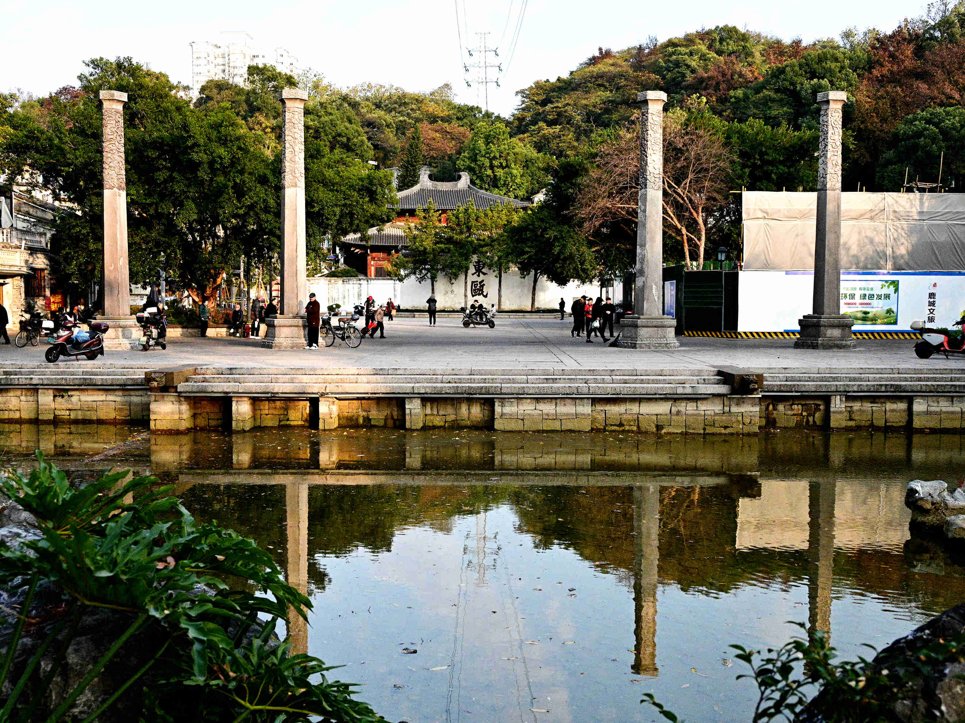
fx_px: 1019
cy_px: 361
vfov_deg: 39.1
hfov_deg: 50.7
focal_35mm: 37
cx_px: 498
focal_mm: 33.5
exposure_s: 1/8000
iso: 7200
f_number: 5.6
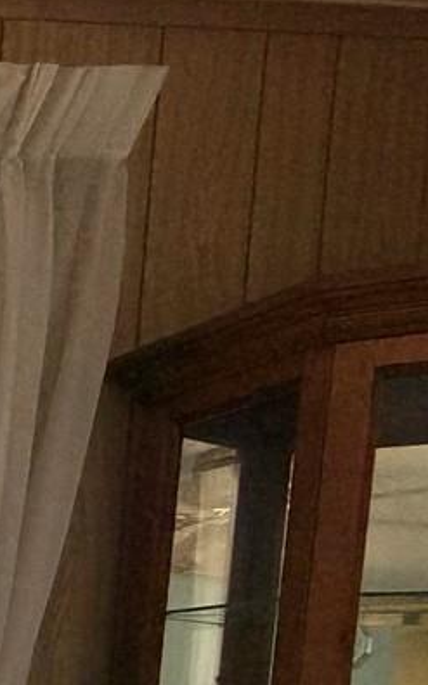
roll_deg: -0.4
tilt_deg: -2.9
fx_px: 1121
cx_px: -898
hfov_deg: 11.1
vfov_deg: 30.2
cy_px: 768
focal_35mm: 60
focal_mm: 2.22
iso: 80
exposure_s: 1/120
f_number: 2.2
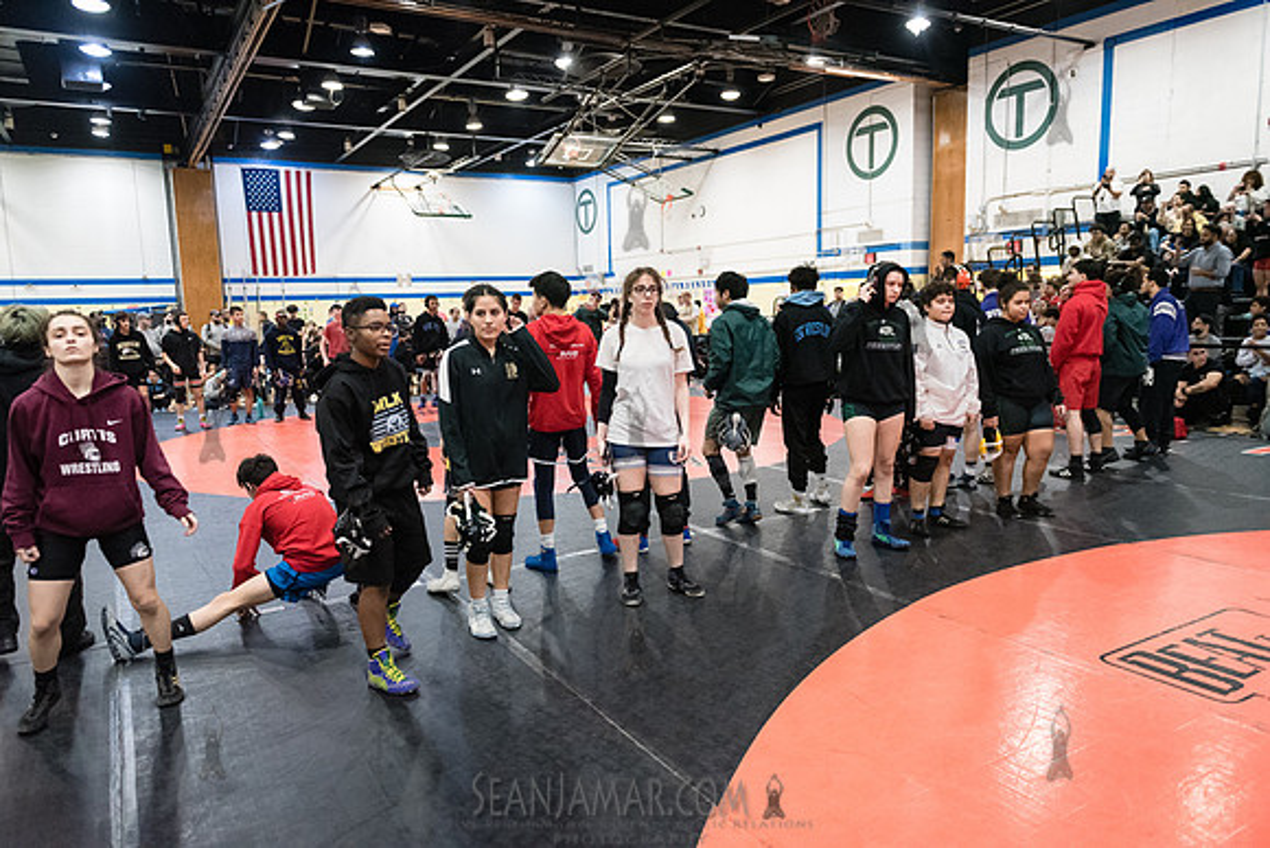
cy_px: 424
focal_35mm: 24
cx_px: 635
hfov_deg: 73.7
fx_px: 847
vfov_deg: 53.2
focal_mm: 24
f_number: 3.2
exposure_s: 1/320
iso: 8000
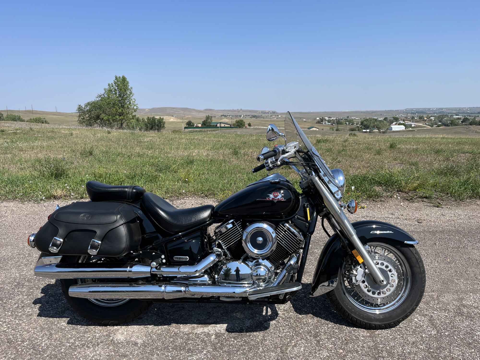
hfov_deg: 67.3
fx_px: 361
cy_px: 180
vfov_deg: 53.1
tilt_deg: -10.2
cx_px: 240
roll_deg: +1.8
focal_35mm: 26
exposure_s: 1/3311
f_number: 1.6
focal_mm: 5.1
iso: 50
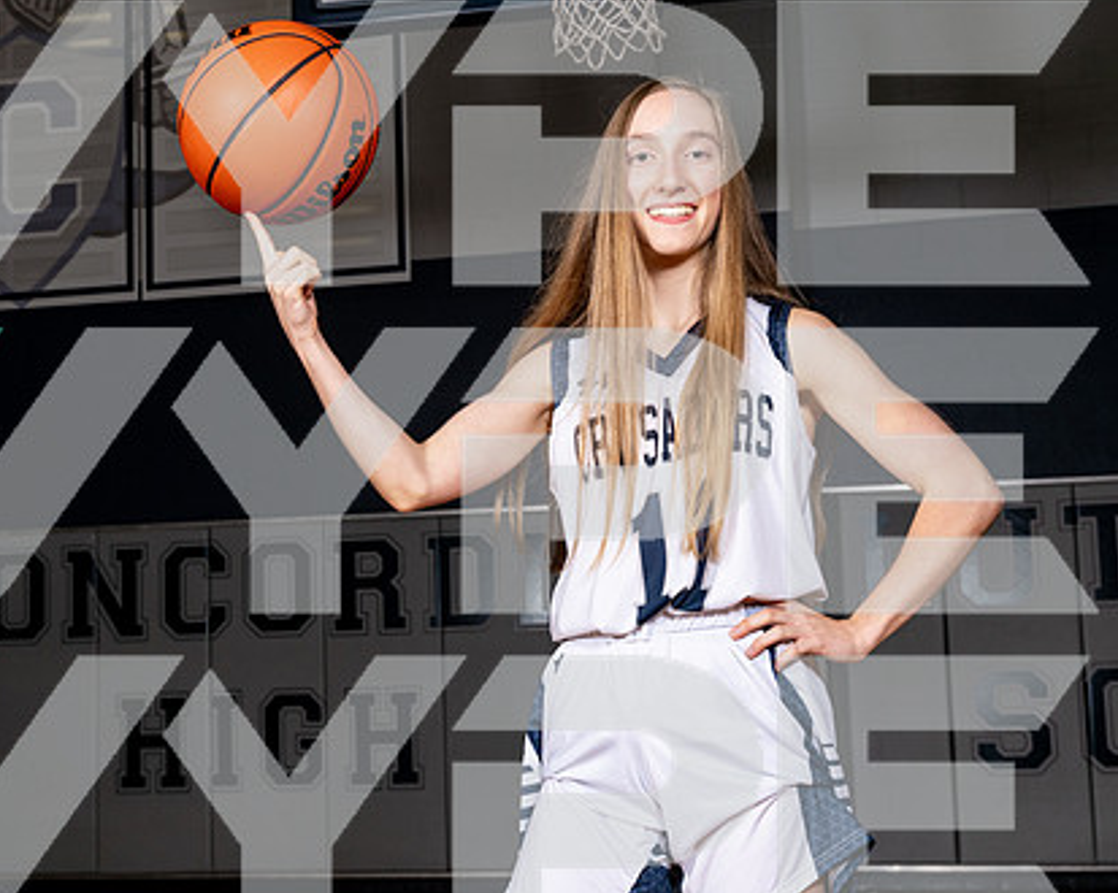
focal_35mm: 58
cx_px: 409
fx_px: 1918
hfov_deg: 32.3
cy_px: 472
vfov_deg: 26.2
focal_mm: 44
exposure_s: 1/125
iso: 250
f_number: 10
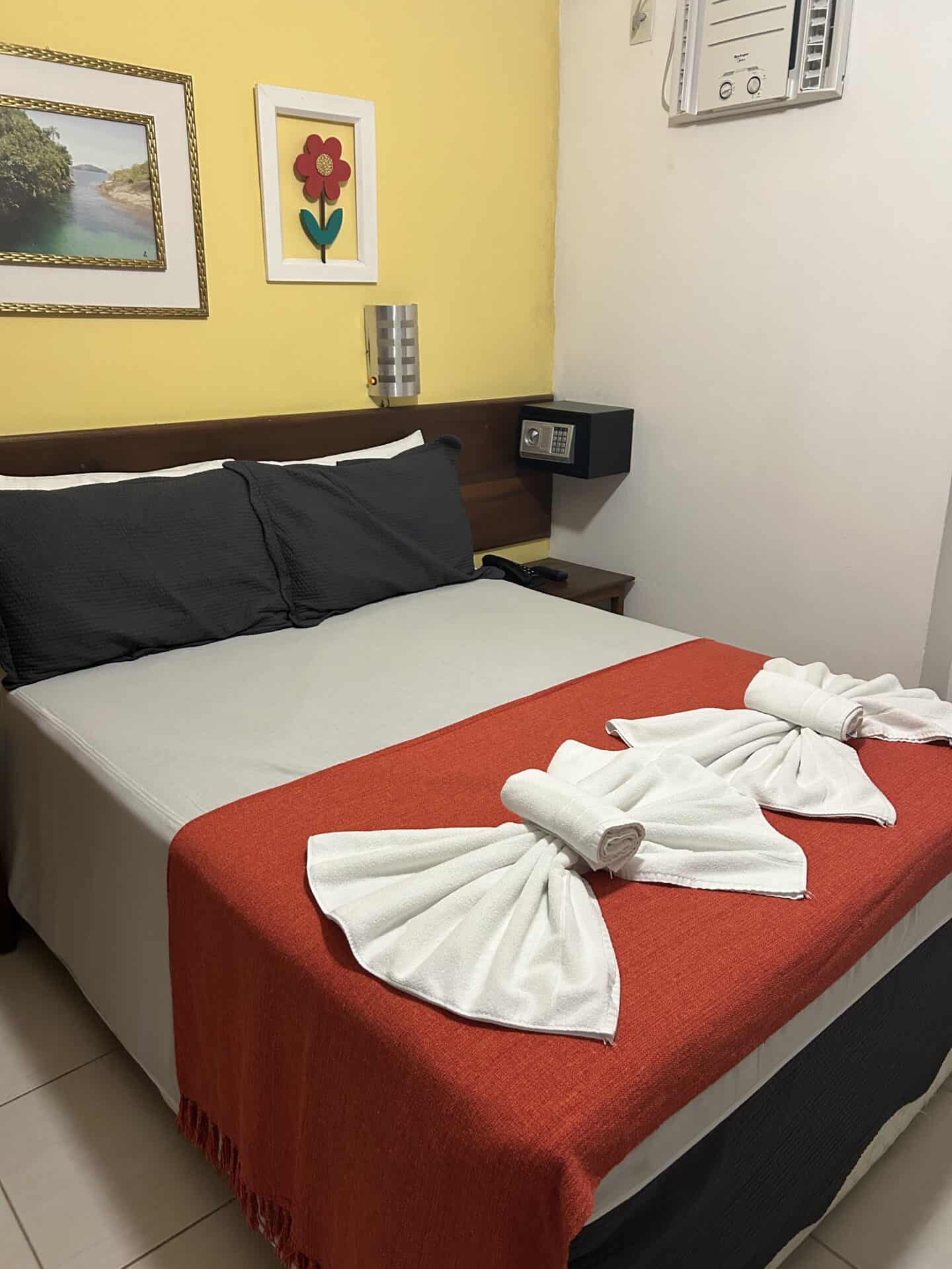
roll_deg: +0.1
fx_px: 953
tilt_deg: -16.9
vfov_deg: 67.3
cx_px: 476
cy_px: 634
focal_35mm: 26
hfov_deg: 53.1
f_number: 1.5
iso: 320
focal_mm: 5.7
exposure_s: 1/60
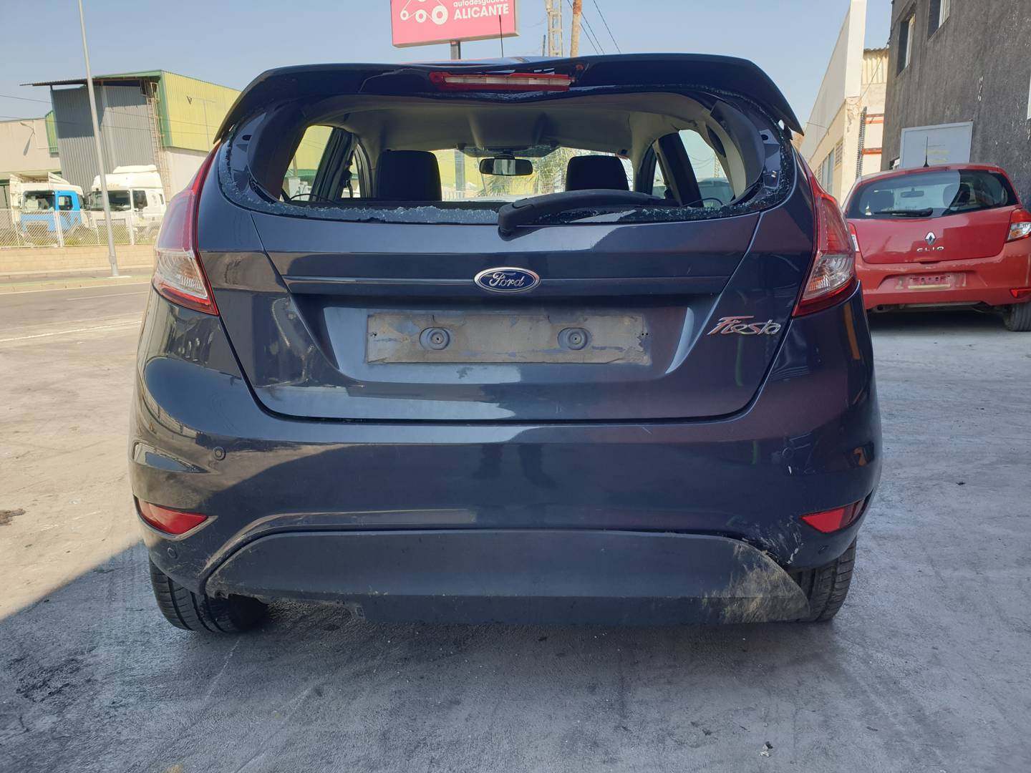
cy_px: 386
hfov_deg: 67.3
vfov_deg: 53.1
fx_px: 774
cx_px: 516
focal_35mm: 26
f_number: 2.4
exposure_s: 1/392
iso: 50
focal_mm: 4.3
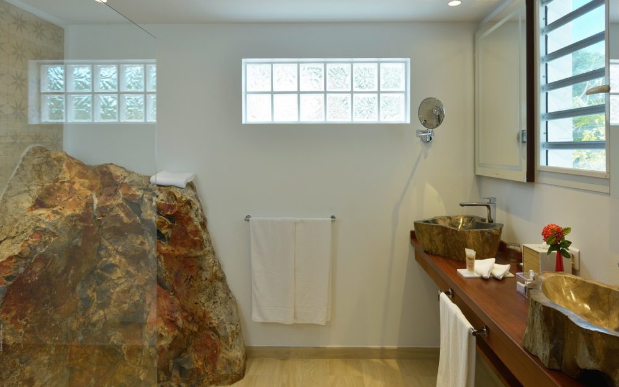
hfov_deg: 79.6
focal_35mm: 22
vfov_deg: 55.0
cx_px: 317
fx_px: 371
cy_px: 183
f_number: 6.3
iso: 200
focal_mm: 21
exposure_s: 1/20
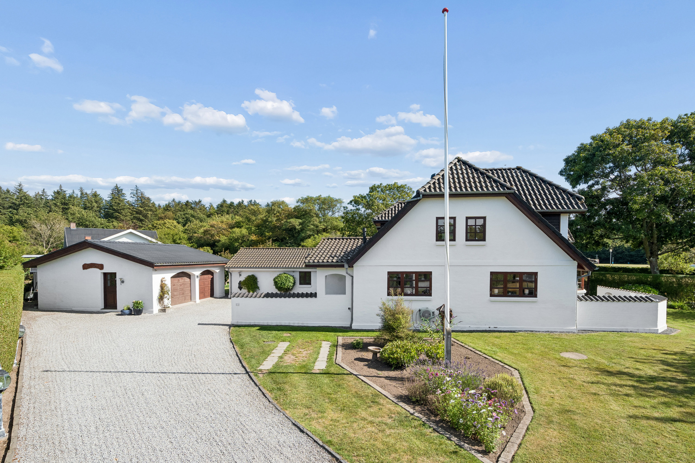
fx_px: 328
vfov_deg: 70.4
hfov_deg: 93.3
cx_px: 348
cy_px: 232
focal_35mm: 17
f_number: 11
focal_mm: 17
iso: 500
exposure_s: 1/500
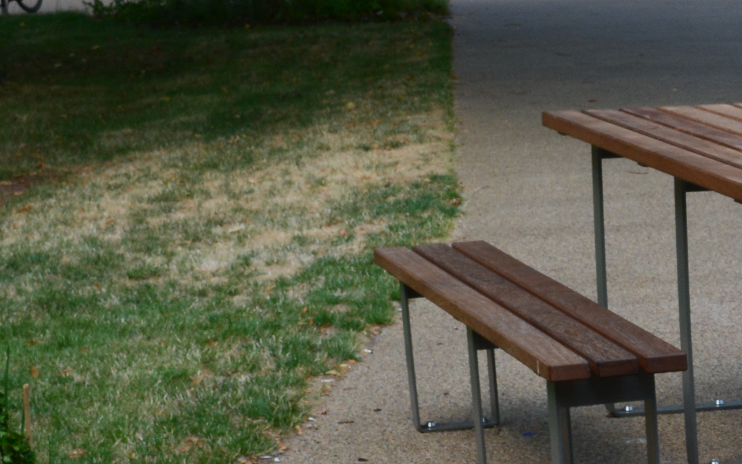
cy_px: 652
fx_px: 3859
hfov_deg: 10.6
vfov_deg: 6.8
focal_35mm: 191
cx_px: 1132
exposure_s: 1/250
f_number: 10
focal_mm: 35
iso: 400
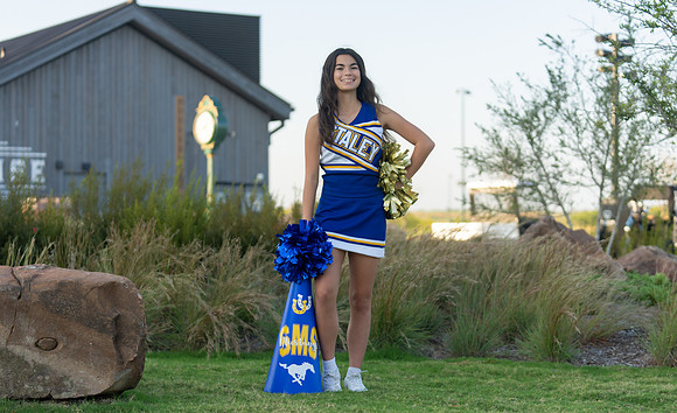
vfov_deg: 17.4
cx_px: 347
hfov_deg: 28.1
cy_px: 213
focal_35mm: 74
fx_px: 1351
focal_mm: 70
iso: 100
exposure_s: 1/400
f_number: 2.8
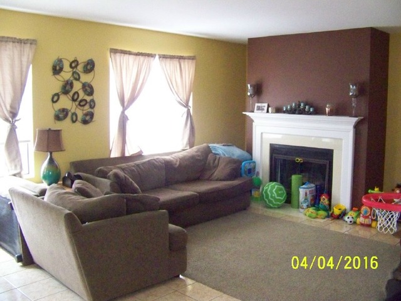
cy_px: 150
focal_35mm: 36
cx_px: 200
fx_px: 417
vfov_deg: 39.7
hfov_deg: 51.4
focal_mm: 5.85
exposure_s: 1/30
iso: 800
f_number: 2.8
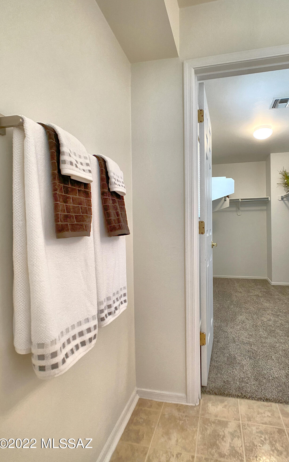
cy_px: 230
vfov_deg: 66.5
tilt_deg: +0.7
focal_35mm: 28
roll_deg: +0.3
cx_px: 173
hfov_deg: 44.3
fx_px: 353
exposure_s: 1/60
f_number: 1.8
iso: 100
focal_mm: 4.25
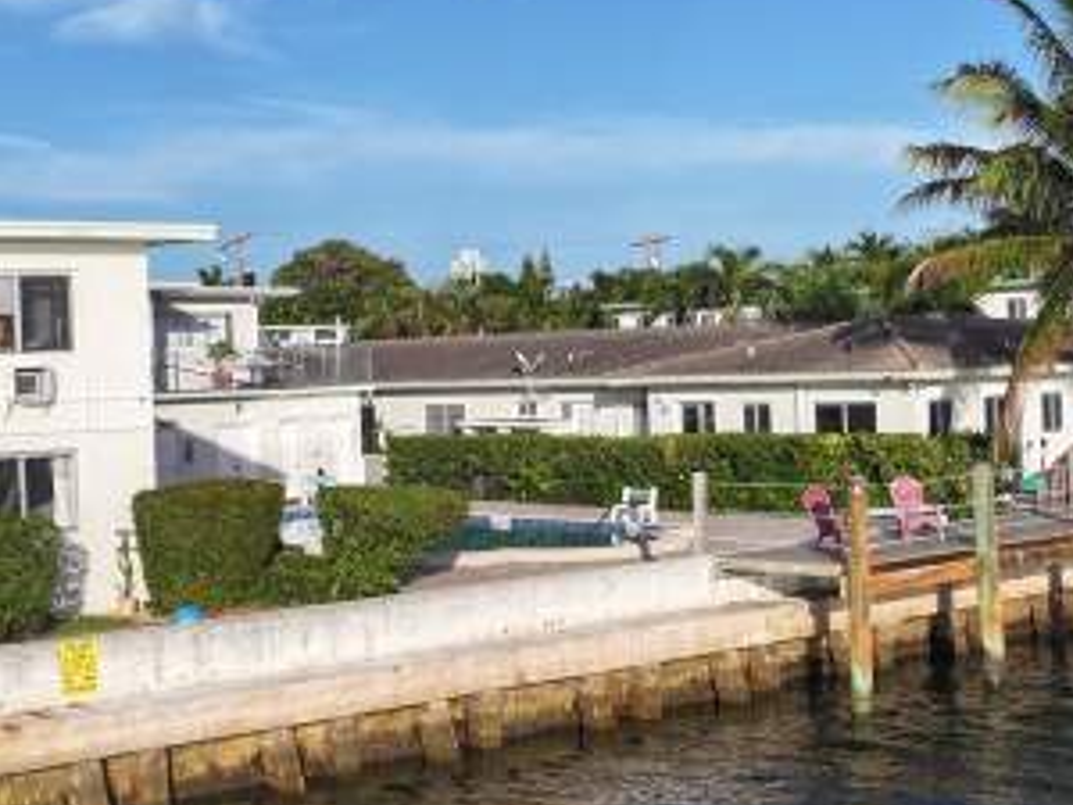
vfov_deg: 22.9
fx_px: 1984
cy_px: 388
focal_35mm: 64
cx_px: 508
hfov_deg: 30.3
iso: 110
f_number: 2.8
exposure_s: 1/2000
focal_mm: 12.29
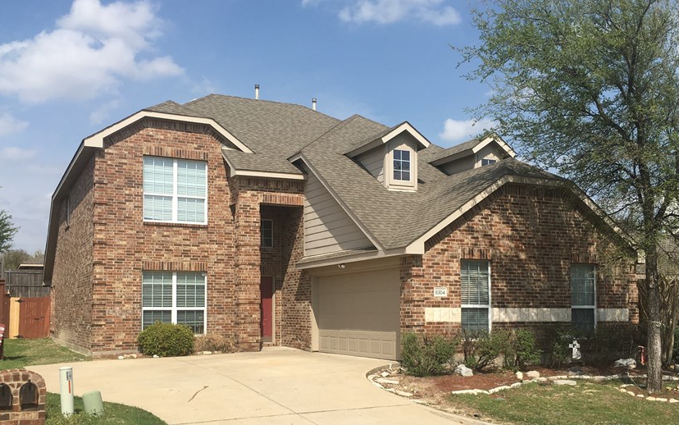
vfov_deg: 33.4
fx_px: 703
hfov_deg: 51.5
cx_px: 333
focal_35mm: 38
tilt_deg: +2.8
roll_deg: +0.4
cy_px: 276
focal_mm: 4.15
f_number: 2.2
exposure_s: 1/2262
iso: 25
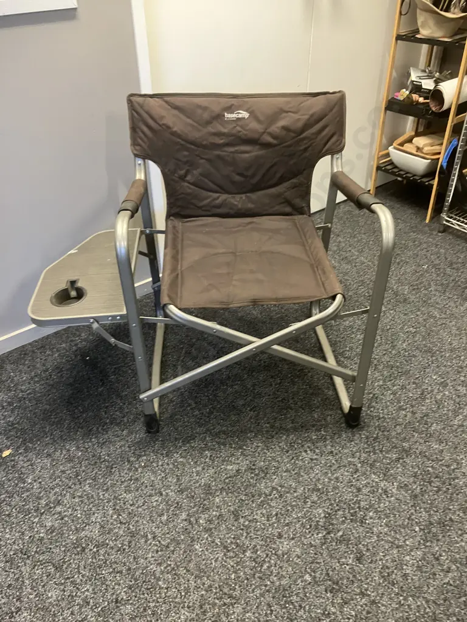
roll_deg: +0.9
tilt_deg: -35.8
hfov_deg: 49.7
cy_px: 311
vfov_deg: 63.4
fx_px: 504
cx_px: 234
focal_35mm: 28
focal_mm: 3.99
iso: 250
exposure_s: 1/33
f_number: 1.8
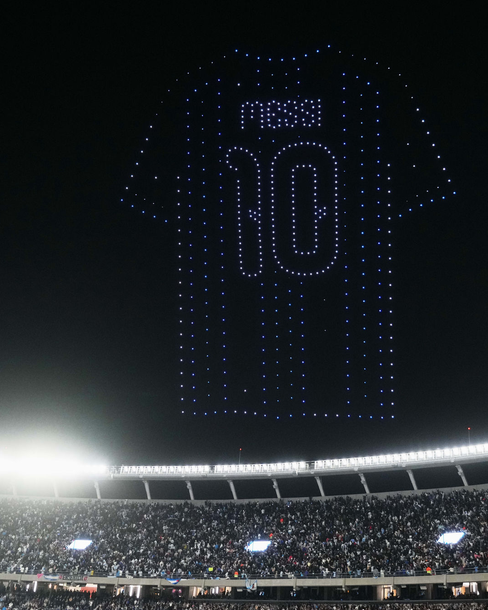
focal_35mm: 43
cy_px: 308
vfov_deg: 42.9
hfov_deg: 34.8
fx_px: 776
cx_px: 281
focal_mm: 30
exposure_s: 1/640
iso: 3200
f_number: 2.8
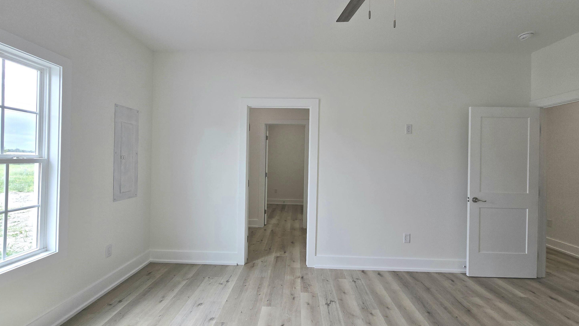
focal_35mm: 15
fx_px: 230
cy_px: 164
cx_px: 298
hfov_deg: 103.0
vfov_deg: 70.5
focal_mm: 2.2
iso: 50
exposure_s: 1/238
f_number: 2.2
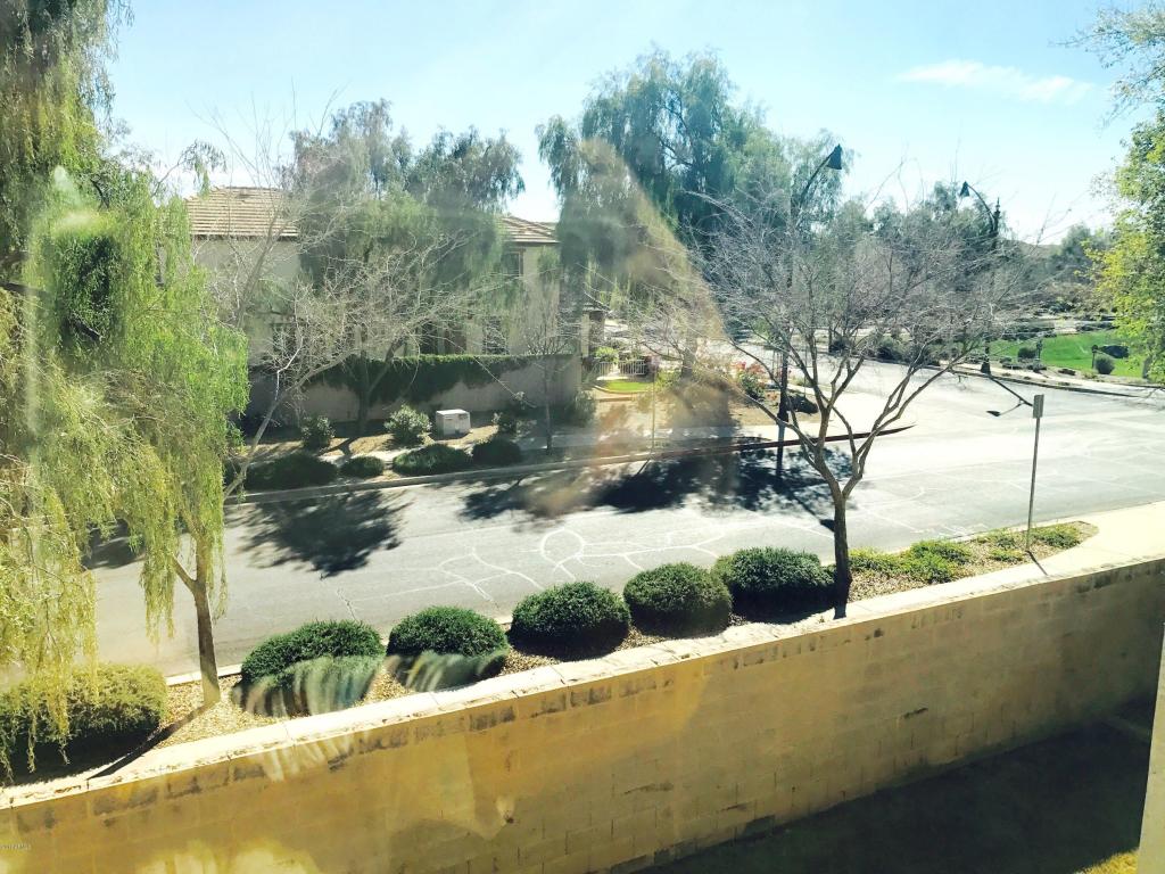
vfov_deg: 49.7
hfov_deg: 63.4
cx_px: 582
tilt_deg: -9.9
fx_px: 942
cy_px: 437
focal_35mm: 28
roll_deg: -0.9
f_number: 1.8
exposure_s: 1/2336
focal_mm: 3.99
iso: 20
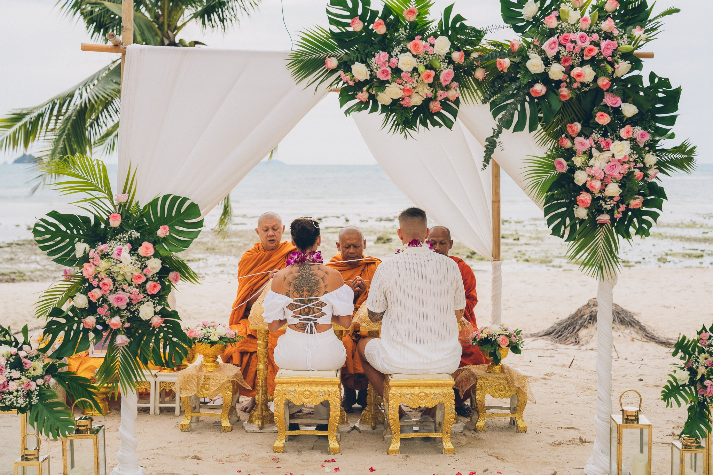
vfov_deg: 26.2
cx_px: 356
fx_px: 1021
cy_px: 238
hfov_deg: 38.5
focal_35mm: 52
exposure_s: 1/250
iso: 125
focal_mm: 50
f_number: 3.2
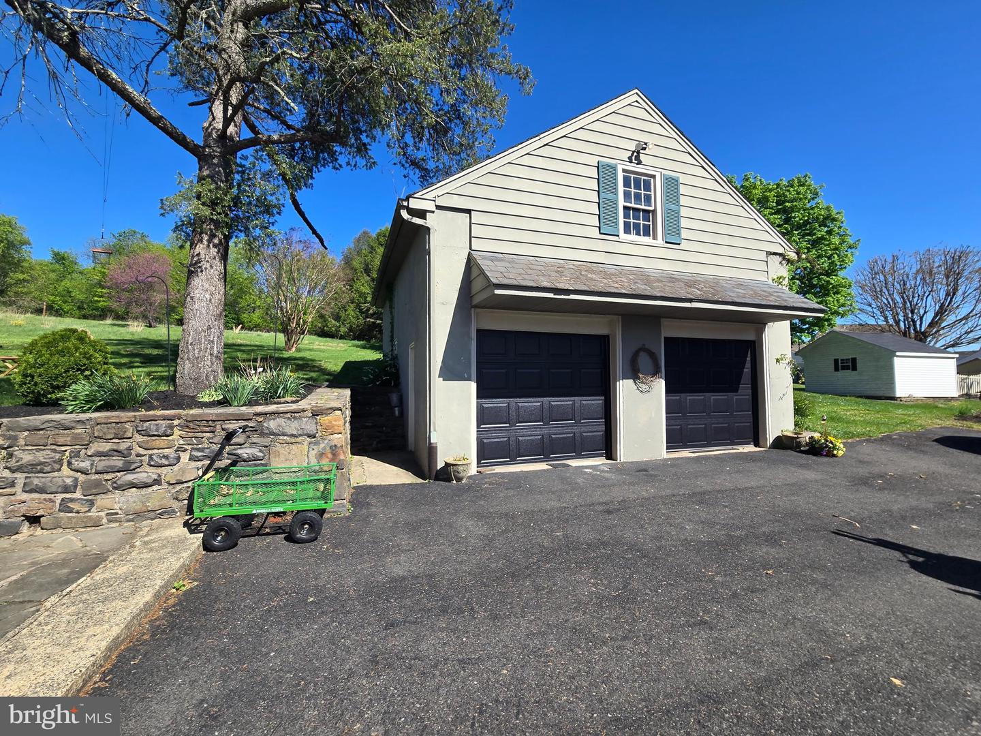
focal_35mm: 13
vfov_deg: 89.9
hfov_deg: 106.2
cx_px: 490
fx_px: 368
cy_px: 368
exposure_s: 1/1513
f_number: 2.2
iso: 50
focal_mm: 2.2
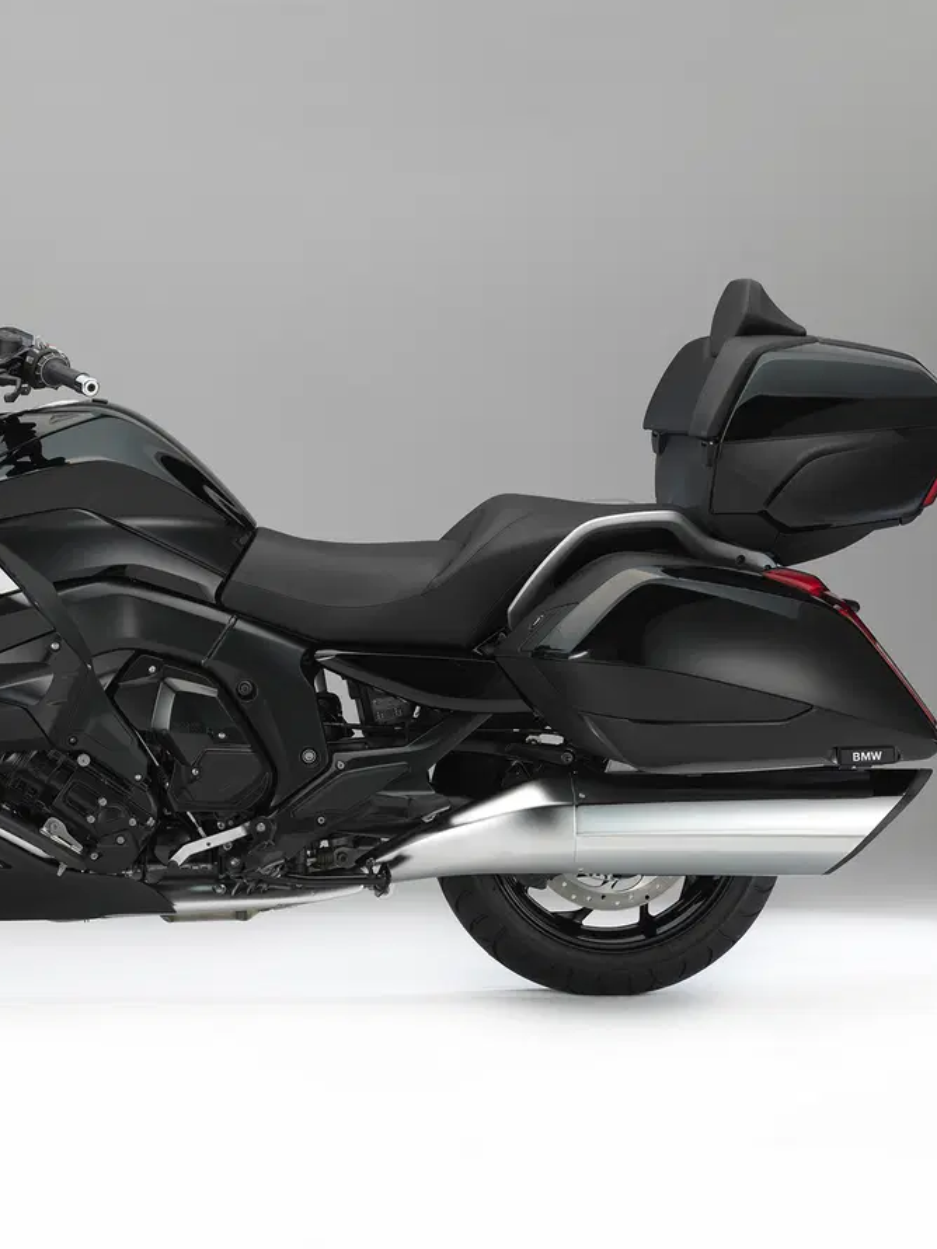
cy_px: 623
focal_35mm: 105
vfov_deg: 18.7
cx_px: 224
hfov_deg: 14.0
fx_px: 3790
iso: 100
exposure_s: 1/160
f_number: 13
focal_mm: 100
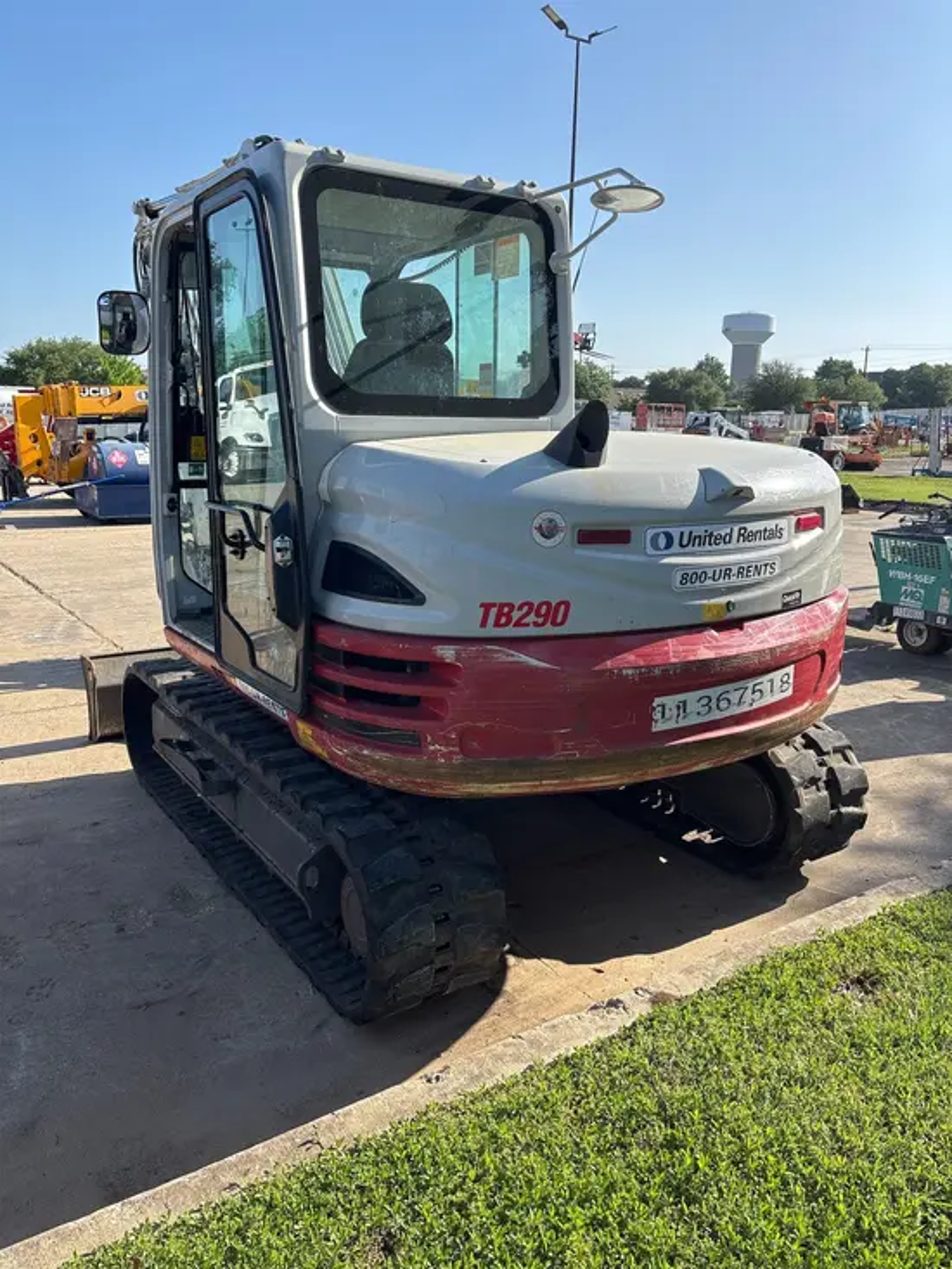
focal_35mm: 26
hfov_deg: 53.1
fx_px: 953
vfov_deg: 67.3
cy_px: 634
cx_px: 476
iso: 50
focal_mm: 5.96
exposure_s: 1/1912
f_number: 1.6
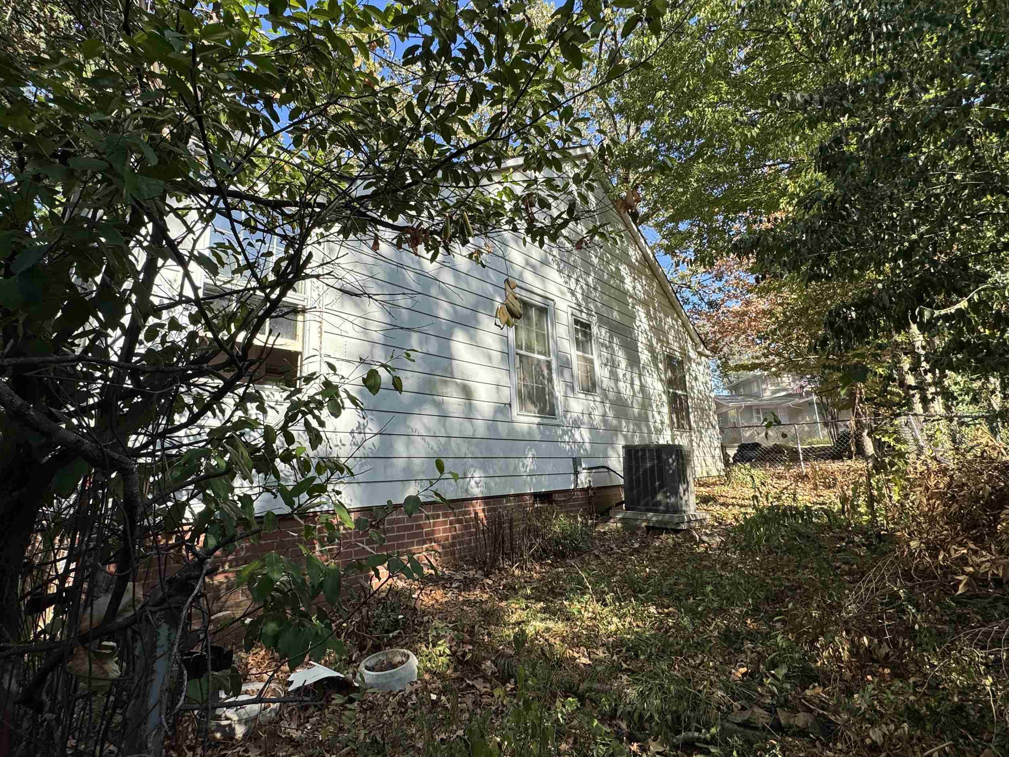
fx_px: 495
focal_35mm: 17
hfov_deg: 90.9
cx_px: 470
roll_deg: +0.9
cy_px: 365
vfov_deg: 74.7
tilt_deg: +16.1
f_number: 2.2
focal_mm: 2.22
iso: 50
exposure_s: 1/734
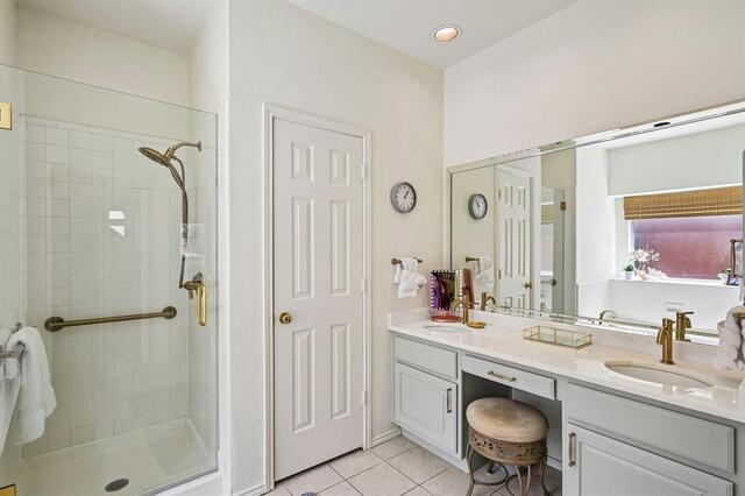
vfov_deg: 70.4
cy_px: 248
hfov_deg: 93.3
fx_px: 352
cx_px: 372
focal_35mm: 17
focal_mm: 17
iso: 400
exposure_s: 1/200
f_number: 8
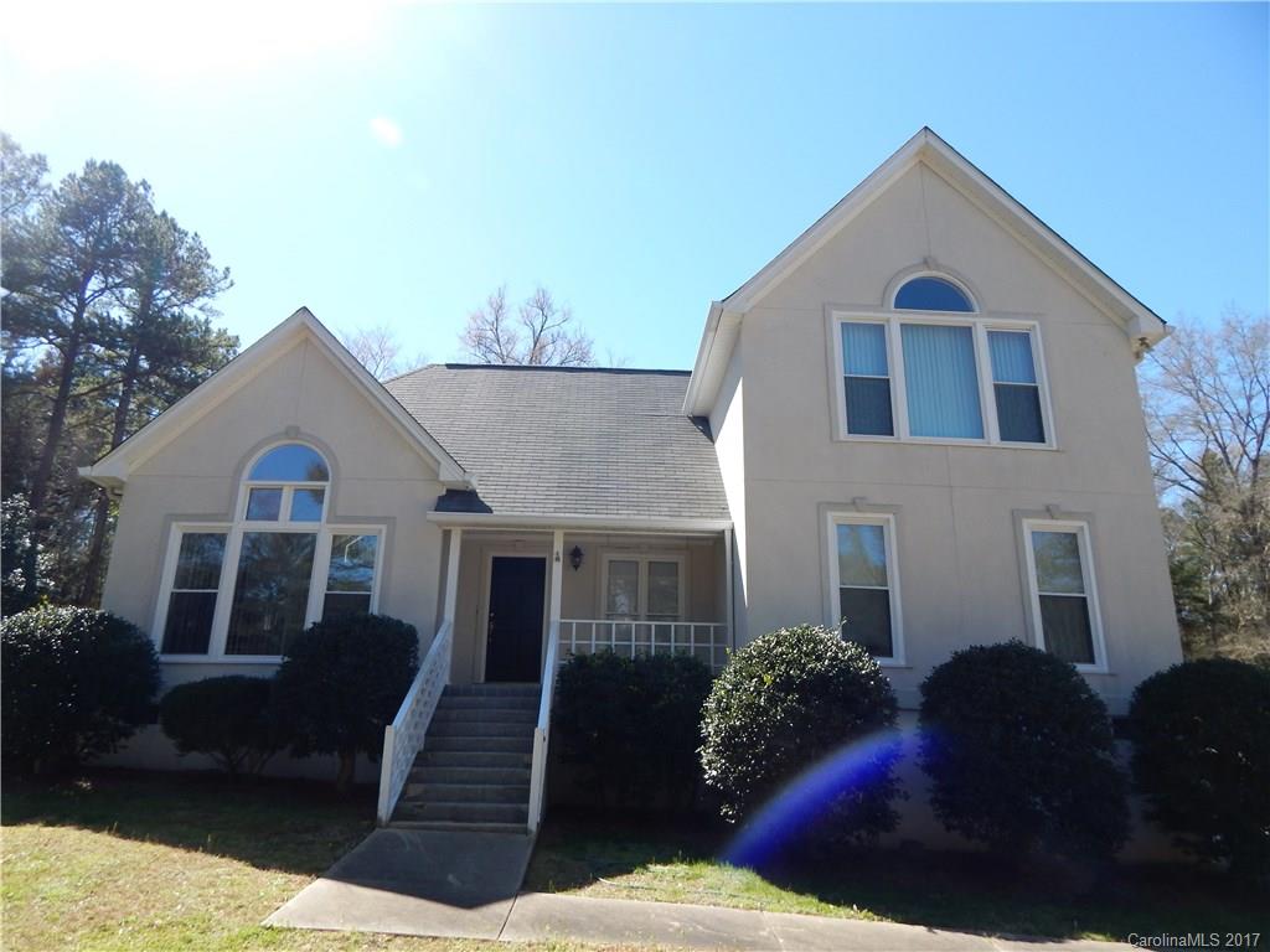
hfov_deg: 76.4
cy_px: 476
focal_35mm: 22
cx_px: 635
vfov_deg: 61.1
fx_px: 807
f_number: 3
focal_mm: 4
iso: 125
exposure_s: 1/800
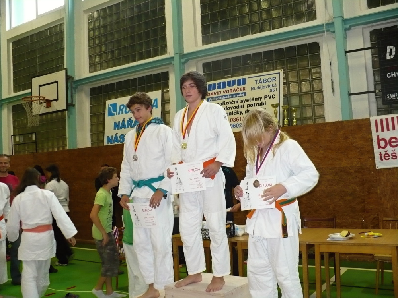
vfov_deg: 38.7
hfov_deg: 50.1
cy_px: 149
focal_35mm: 37
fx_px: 425
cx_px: 199
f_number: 2.8
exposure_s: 1/30
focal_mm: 6.1
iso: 200
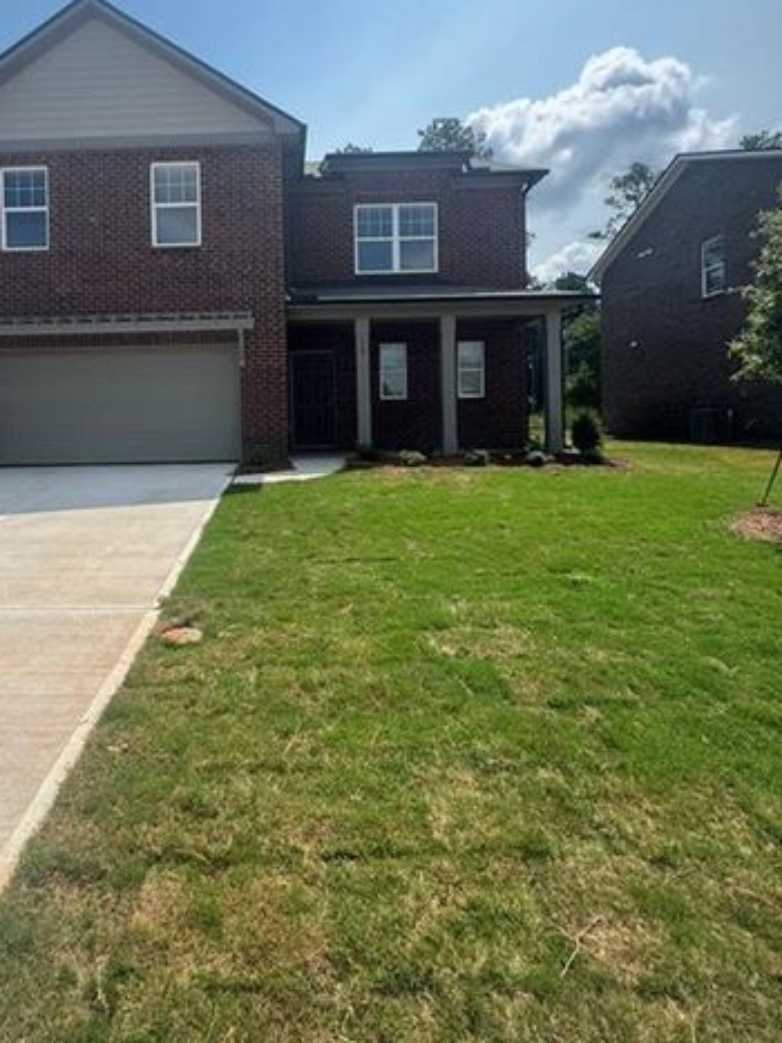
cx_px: 275
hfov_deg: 64.6
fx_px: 603
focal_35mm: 20
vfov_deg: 81.1
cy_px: 434
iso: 50
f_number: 2.2
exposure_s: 1/1927
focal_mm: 2.22
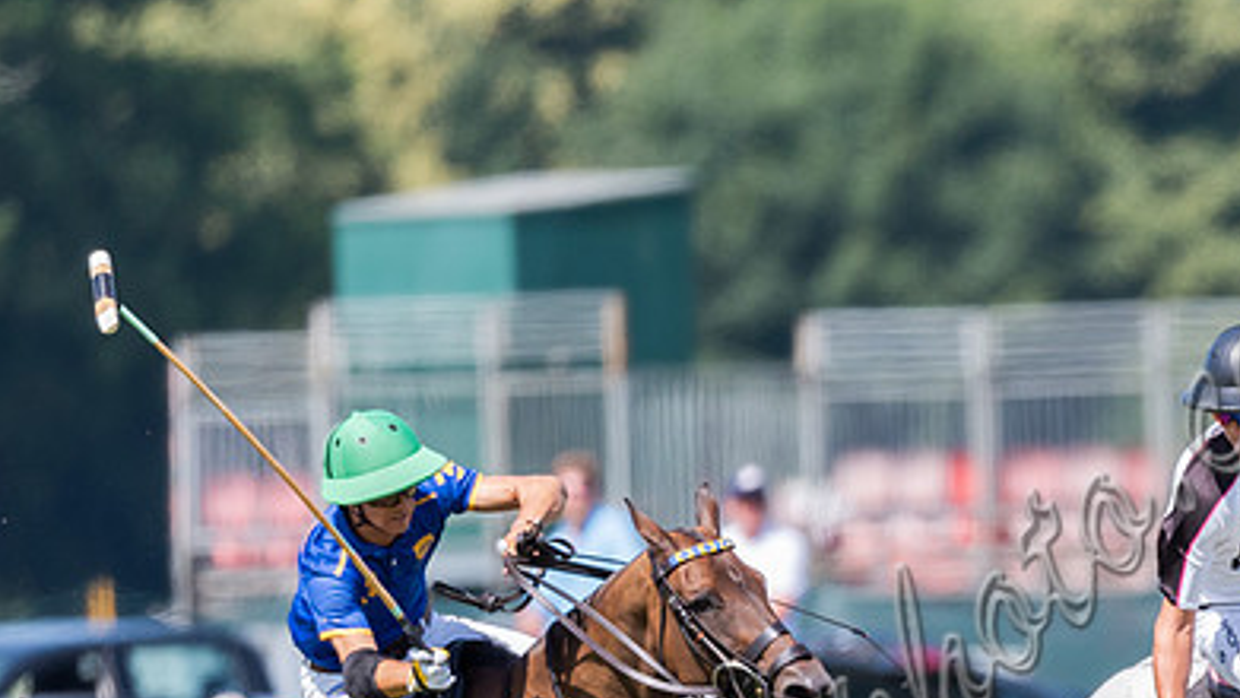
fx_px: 39426
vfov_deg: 1.0
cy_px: 869
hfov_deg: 1.8
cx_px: 1232
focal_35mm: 1199
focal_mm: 500
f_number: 4
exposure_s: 1/2000
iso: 320
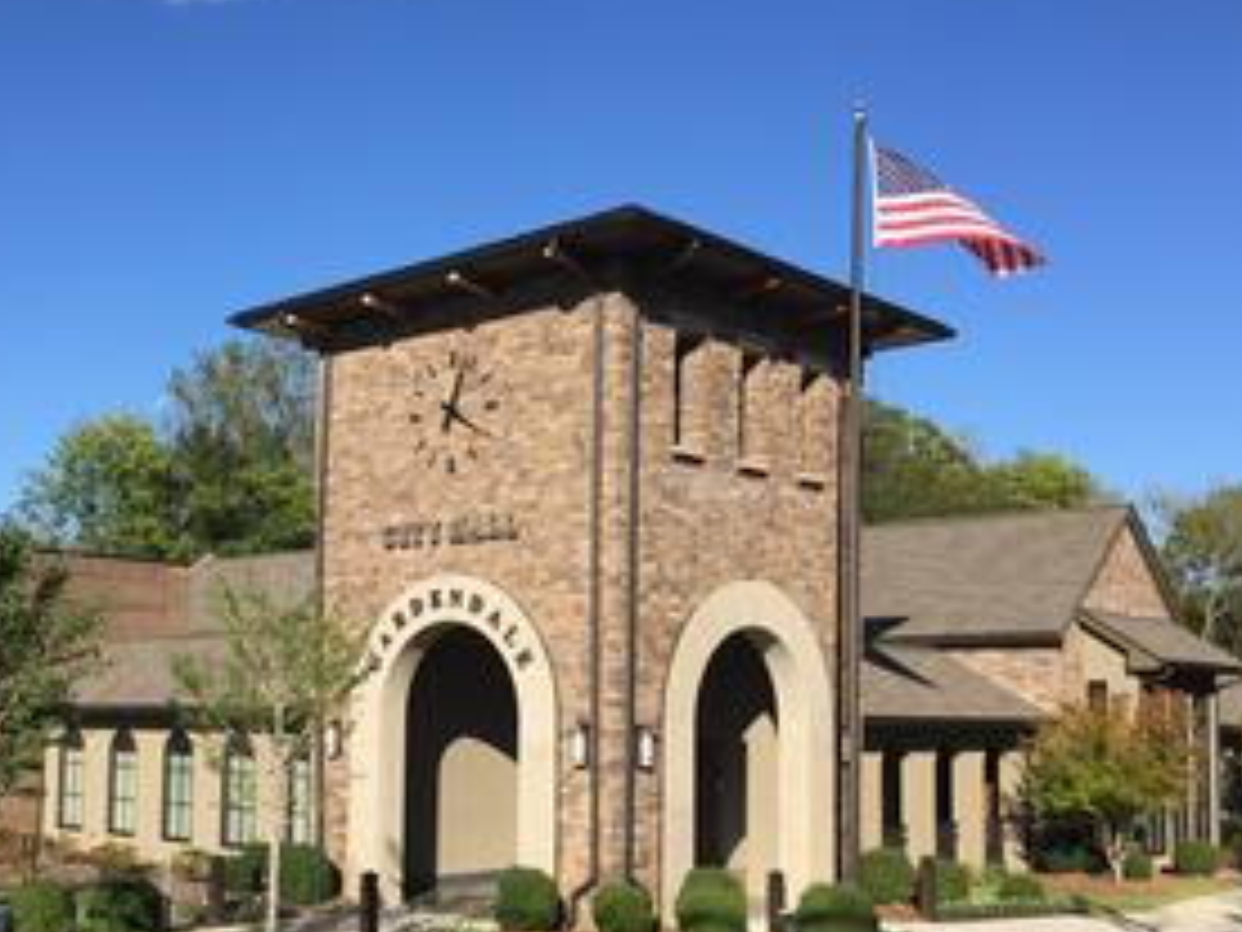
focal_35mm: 42
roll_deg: -2.5
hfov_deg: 44.5
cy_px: 644
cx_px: 477
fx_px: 1507
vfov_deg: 33.9
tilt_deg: +2.8
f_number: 2.2
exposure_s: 1/1980
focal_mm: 4.15
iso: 32
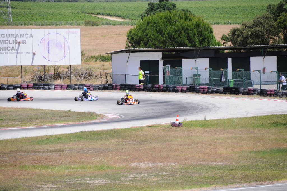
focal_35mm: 300
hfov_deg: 6.9
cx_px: 144
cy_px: 96
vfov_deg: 4.6
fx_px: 2389
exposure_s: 1/2000
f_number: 5.6
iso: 400
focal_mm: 200
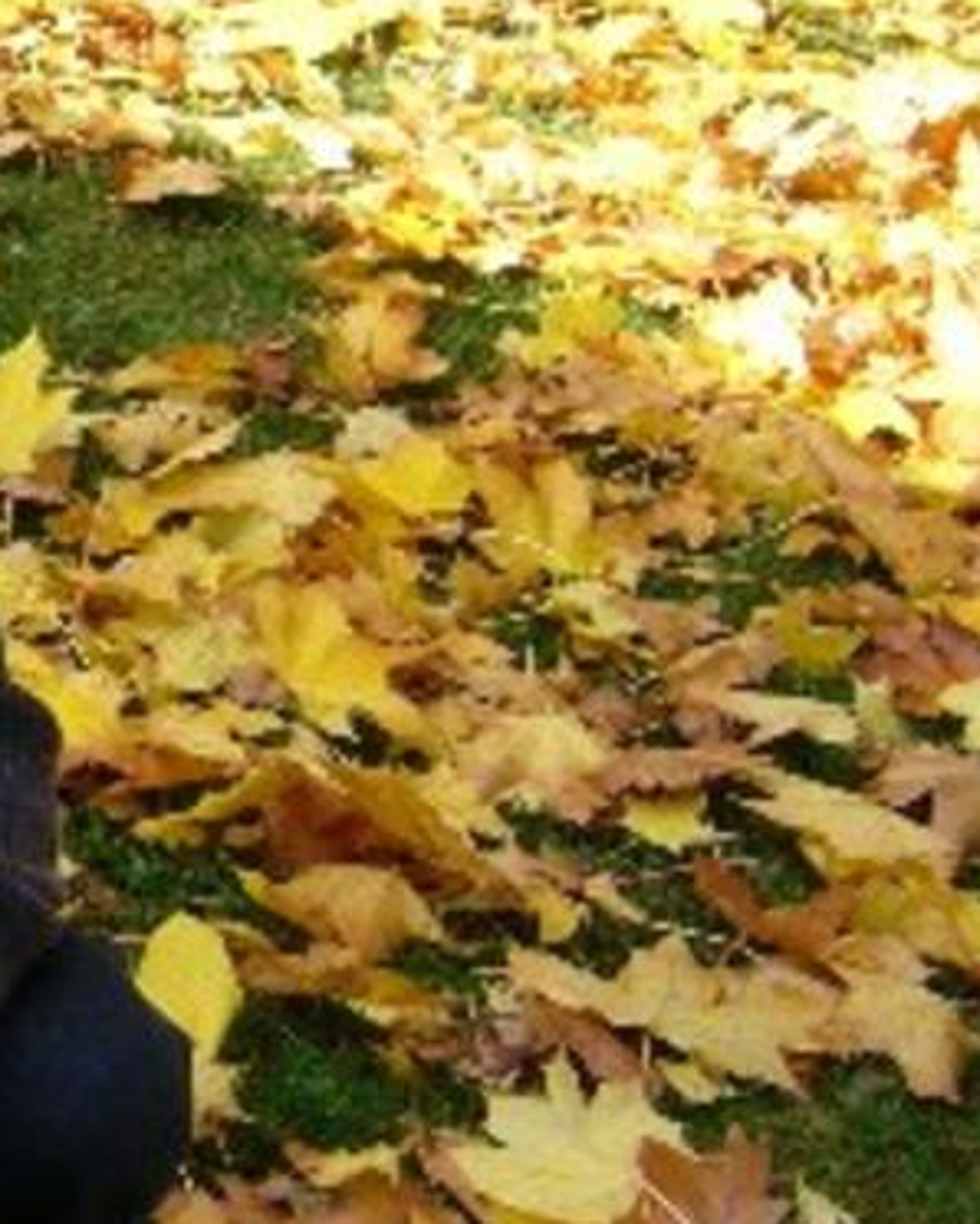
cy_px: 446
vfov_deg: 16.7
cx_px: -523
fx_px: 4166
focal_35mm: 115
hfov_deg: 12.7
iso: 80
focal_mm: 5.8
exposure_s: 1/250
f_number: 2.8
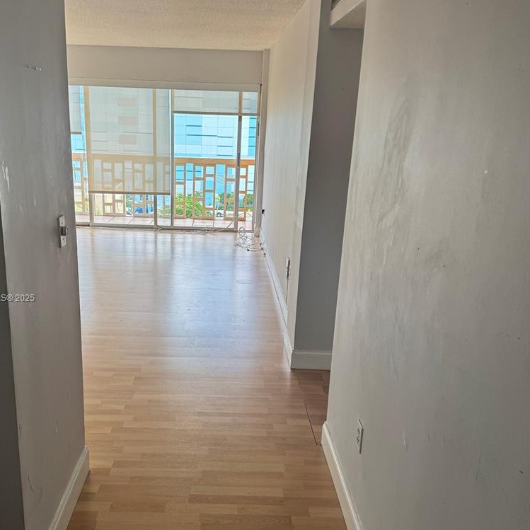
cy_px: 299
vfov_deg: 48.3
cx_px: 224
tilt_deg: -16.7
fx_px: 589
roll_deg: -0.8
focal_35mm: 34
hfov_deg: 48.3
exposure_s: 1/121
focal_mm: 6.76
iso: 80
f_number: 1.78
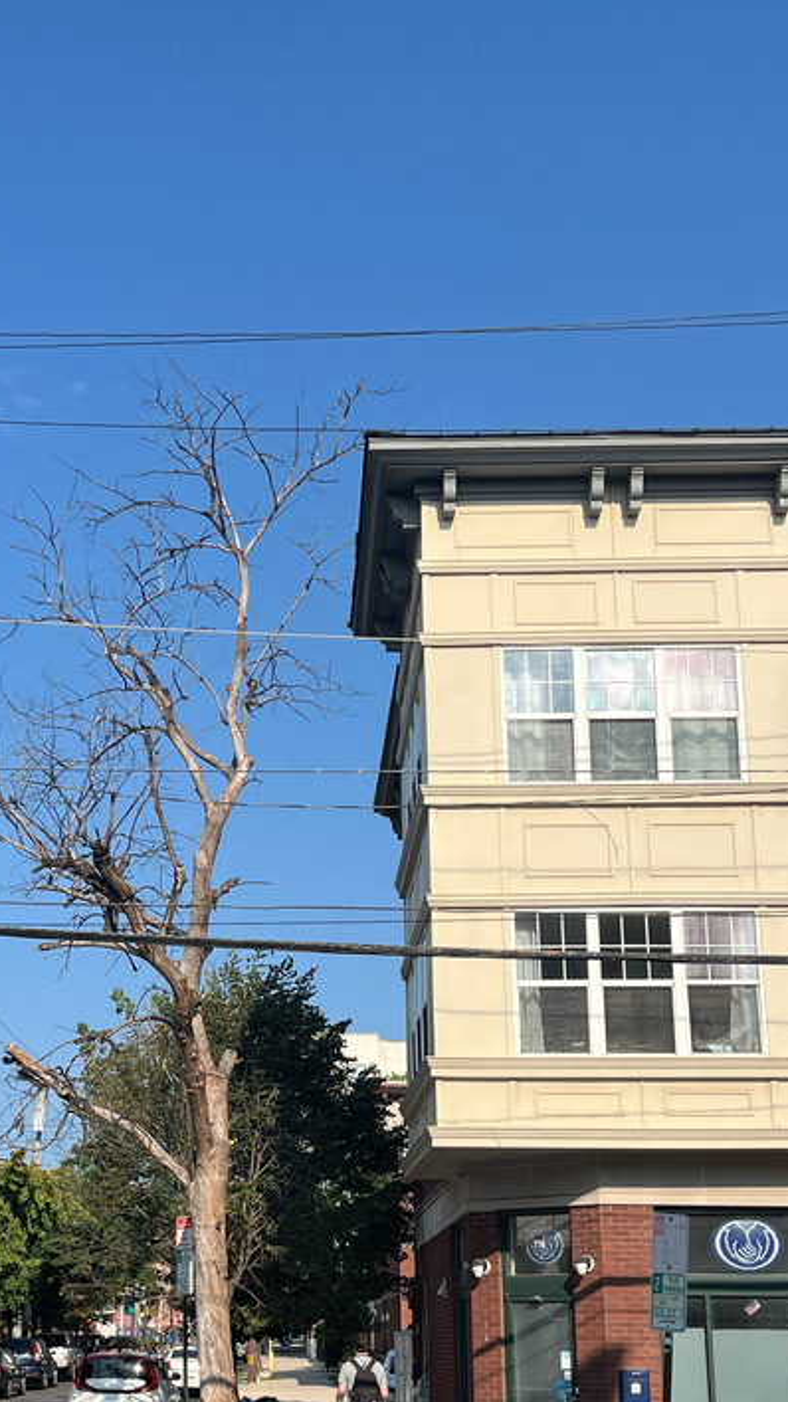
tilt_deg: +13.4
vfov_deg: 42.6
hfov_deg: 24.7
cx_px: 236
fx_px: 1784
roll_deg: -1.5
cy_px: 881
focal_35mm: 48
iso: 50
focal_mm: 5.1
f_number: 1.6
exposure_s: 1/3745
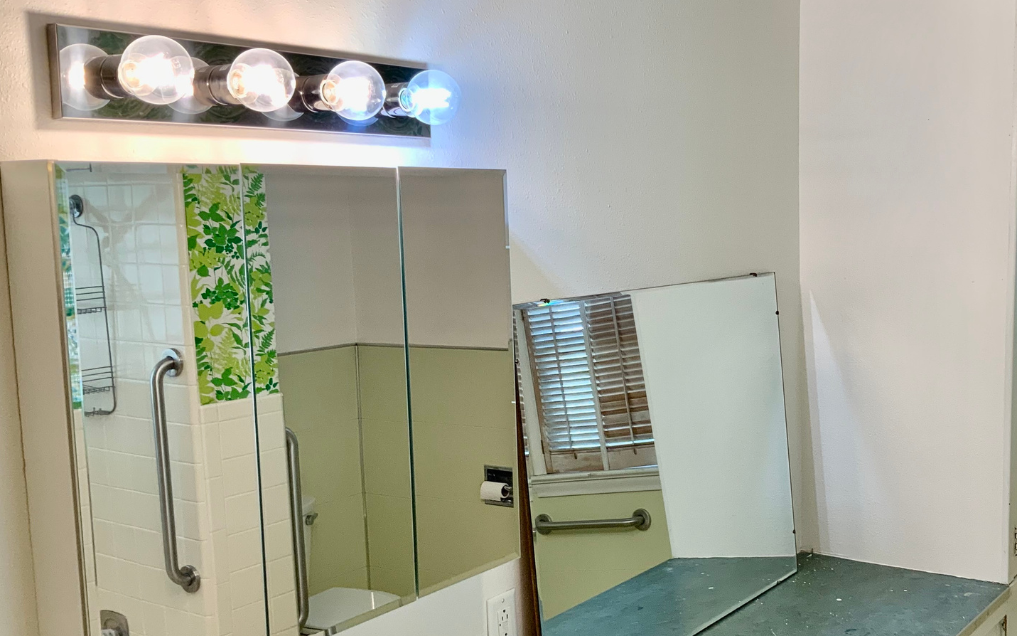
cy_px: 360
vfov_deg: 29.2
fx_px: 1219
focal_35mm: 44
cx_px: 714
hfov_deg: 44.3
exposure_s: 1/60
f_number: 1.8
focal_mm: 3
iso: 40
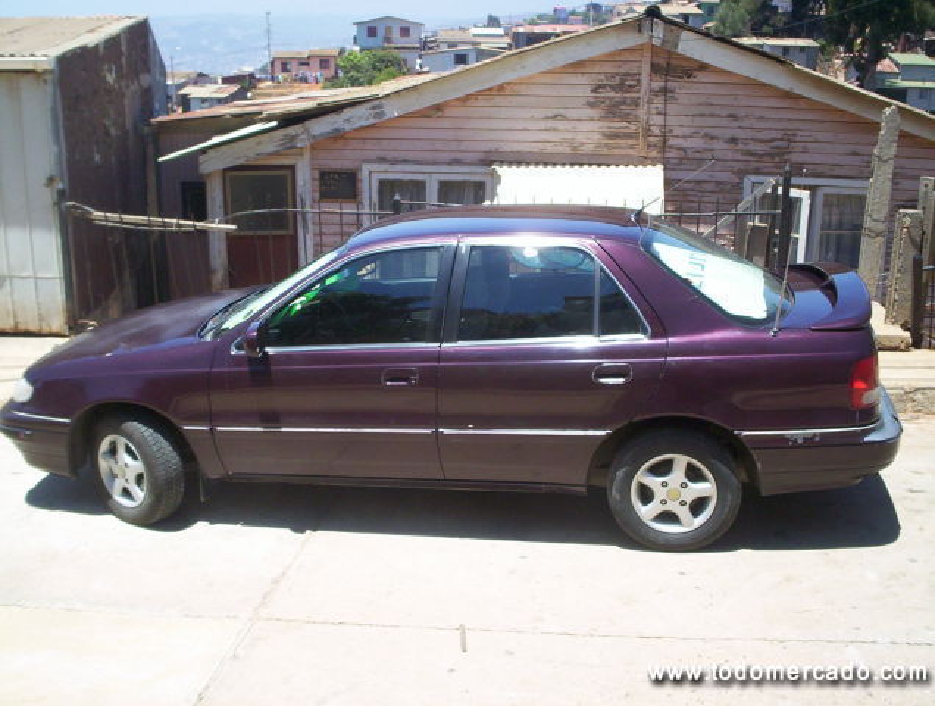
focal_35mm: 38
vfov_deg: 37.9
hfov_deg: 48.9
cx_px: 468
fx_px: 1029
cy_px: 353
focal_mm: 4.99
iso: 100
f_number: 4.5
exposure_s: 1/442
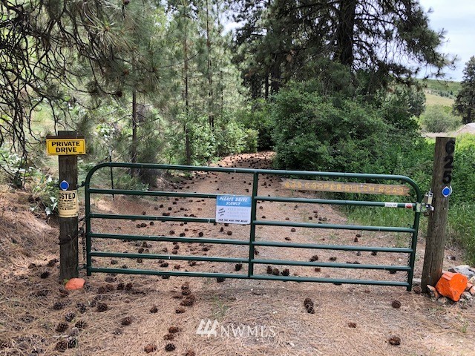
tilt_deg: -10.1
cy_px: 178
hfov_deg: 63.4
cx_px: 238
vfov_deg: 49.7
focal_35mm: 28
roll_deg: -0.5
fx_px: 384
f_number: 1.8
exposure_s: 1/410
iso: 20
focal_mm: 3.99
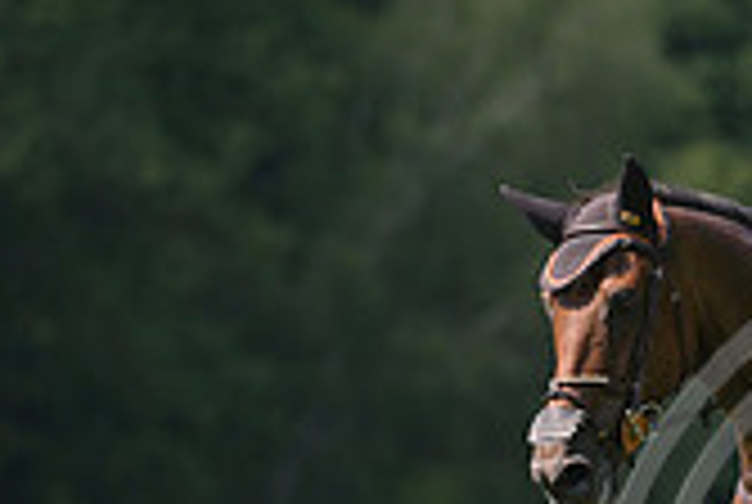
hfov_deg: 2.0
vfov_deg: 1.3
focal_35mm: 1039
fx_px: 21742
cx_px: 1004
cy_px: 610
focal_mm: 300
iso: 400
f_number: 5
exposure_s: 1/1250
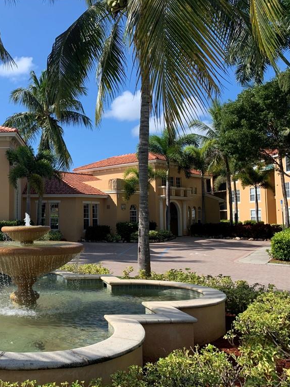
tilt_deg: +3.3
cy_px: 193
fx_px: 391
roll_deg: +0.2
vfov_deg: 52.6
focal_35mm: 35
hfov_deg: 38.8
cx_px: 48
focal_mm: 4.25
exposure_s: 1/1845
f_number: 1.8
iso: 25
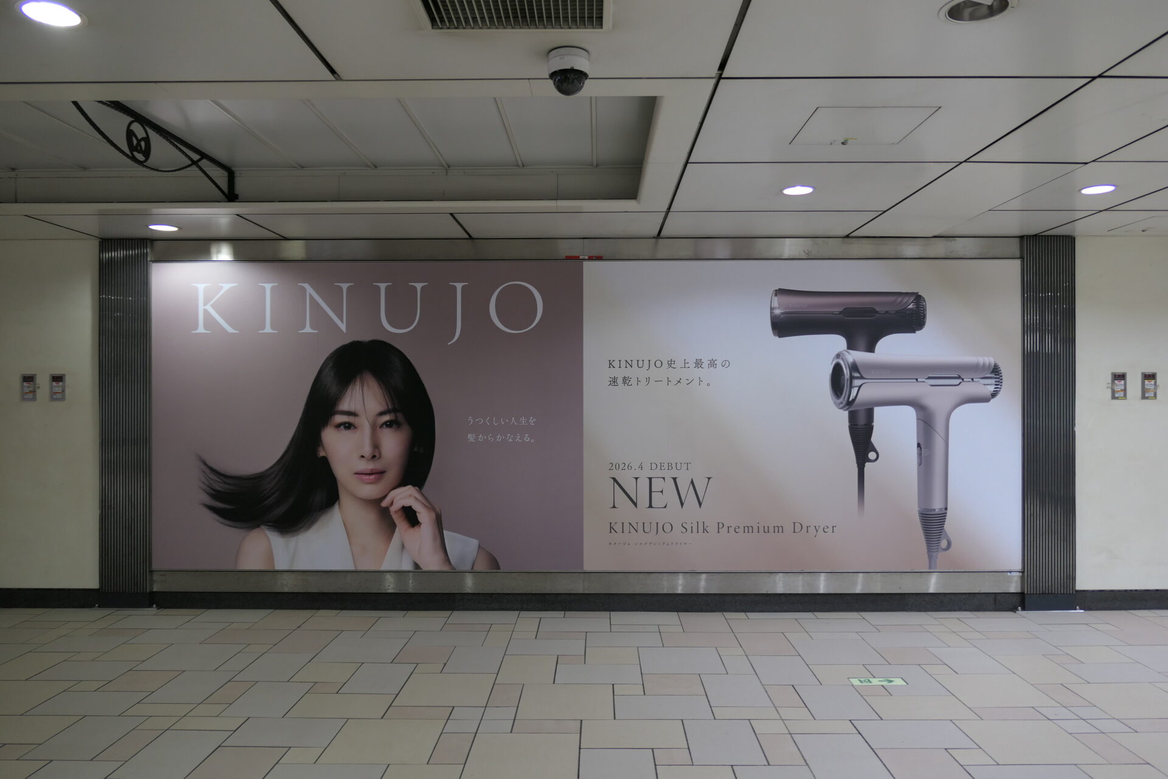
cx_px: 584
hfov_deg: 73.7
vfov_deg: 53.1
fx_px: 779
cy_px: 390
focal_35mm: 24
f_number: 1.4
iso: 125
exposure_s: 1/100
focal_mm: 8.8
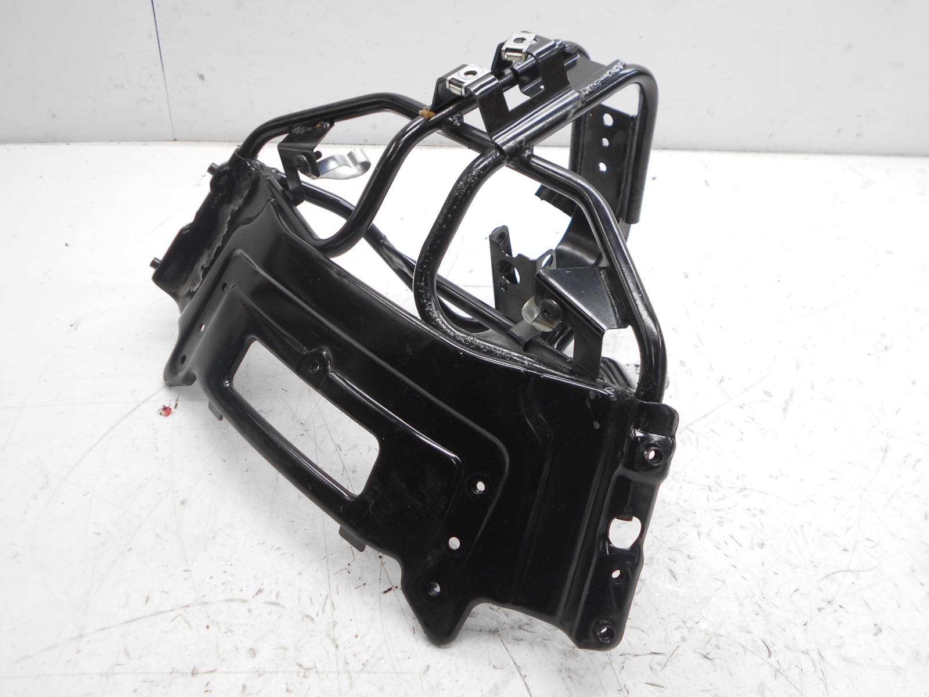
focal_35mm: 30
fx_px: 805
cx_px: 464
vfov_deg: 46.8
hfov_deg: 60.0
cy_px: 348
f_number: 3.4
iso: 80
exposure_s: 1/30
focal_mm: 5.1
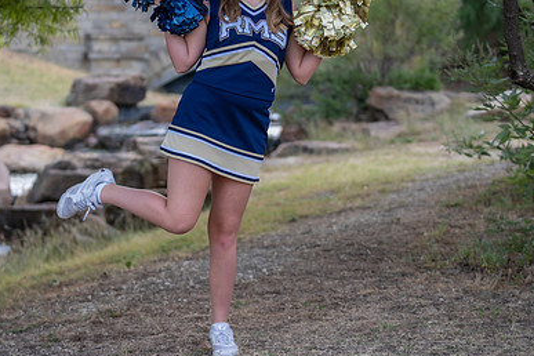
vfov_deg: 12.7
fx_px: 1602
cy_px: 123
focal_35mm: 108
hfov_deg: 18.9
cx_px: 218
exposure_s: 1/320
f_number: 2.8
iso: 160
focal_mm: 70
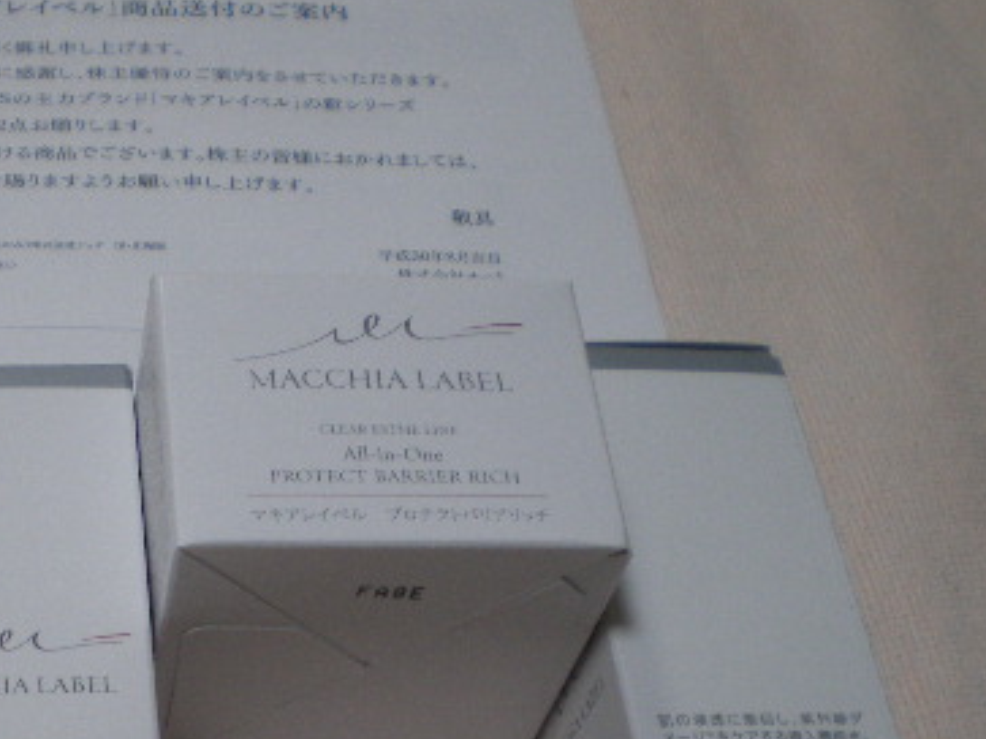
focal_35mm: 67
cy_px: 571
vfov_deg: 21.7
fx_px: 1908
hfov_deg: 28.1
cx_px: 130
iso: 125
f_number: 3.1
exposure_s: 1/30
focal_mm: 6.3
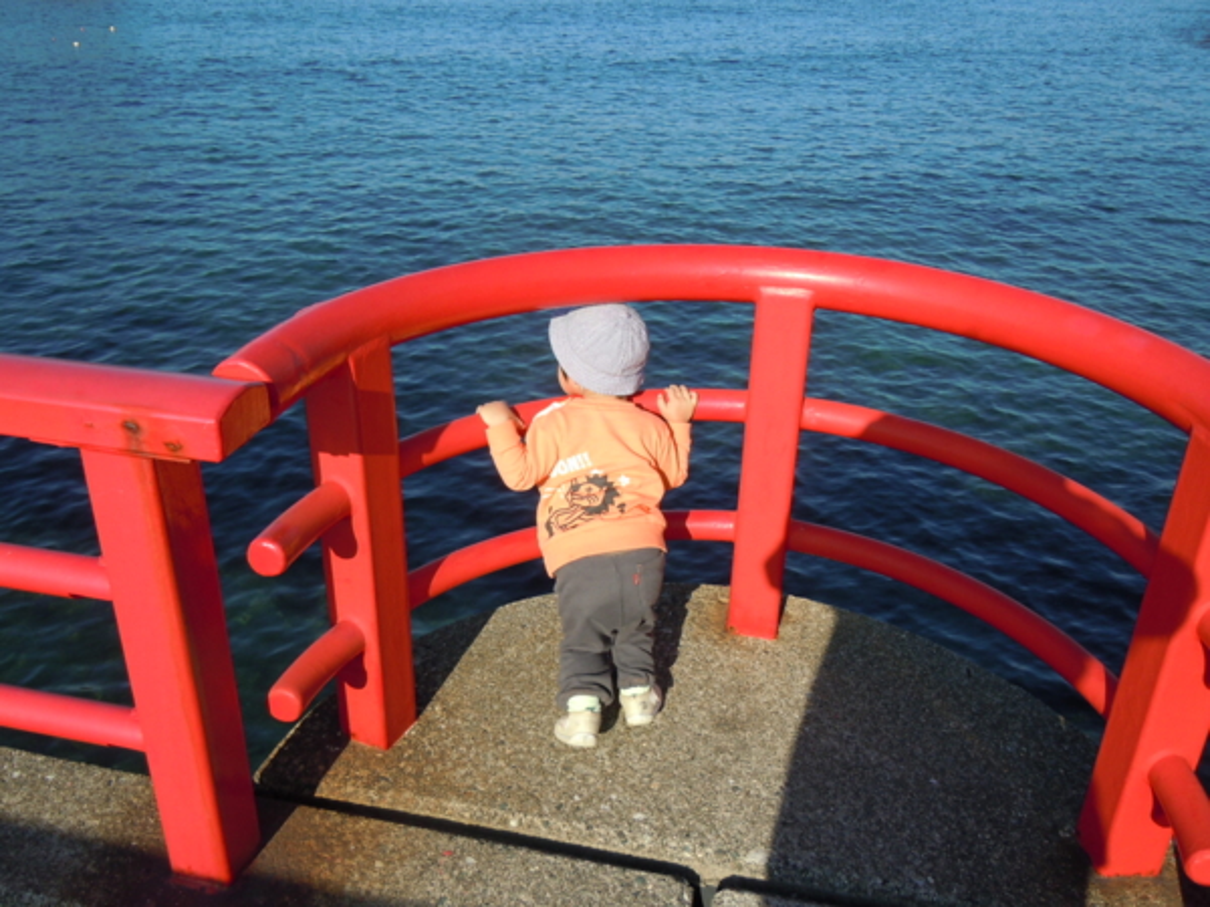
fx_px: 1049
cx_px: 605
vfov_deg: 46.8
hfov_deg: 60.0
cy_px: 454
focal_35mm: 30
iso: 100
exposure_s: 1/800
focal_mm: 5.4
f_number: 3.5
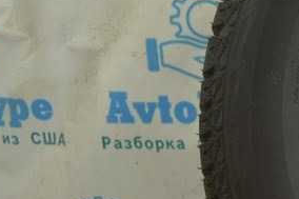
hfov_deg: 15.3
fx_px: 988
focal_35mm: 119
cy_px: 115
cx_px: 509
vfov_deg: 11.5
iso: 400
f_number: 5.6
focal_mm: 22
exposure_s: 1/20
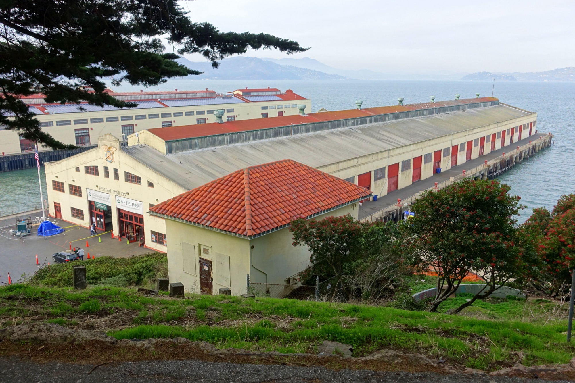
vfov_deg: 42.3
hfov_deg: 60.3
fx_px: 495
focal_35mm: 31
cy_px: 192
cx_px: 288
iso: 400
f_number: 3.5
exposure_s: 1/200
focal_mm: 11.22
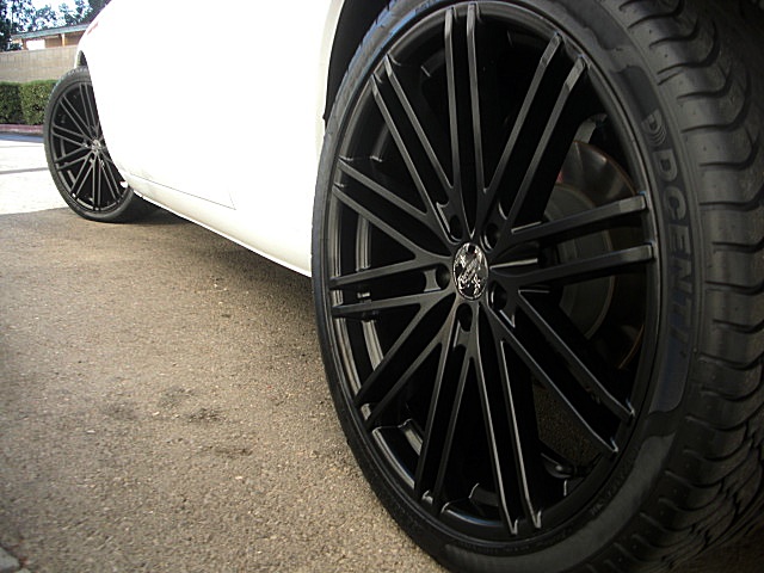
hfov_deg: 51.4
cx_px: 382
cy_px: 286
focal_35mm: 36
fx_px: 795
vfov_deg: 39.7
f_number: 2.8
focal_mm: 6.3
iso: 50
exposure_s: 1/125
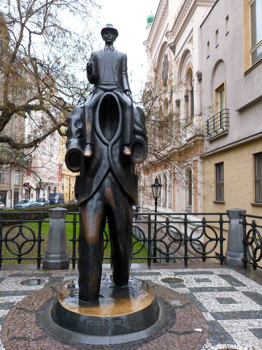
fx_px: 303
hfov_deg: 46.8
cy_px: 175
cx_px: 131
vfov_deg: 60.0
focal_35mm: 30
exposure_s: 1/60
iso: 160
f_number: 2.9
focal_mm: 5.3
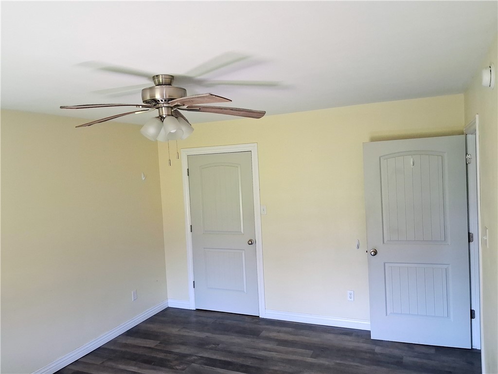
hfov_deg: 65.3
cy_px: 187
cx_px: 249
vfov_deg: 51.4
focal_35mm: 27
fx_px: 388
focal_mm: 4
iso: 400
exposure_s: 1/100
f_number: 1.8
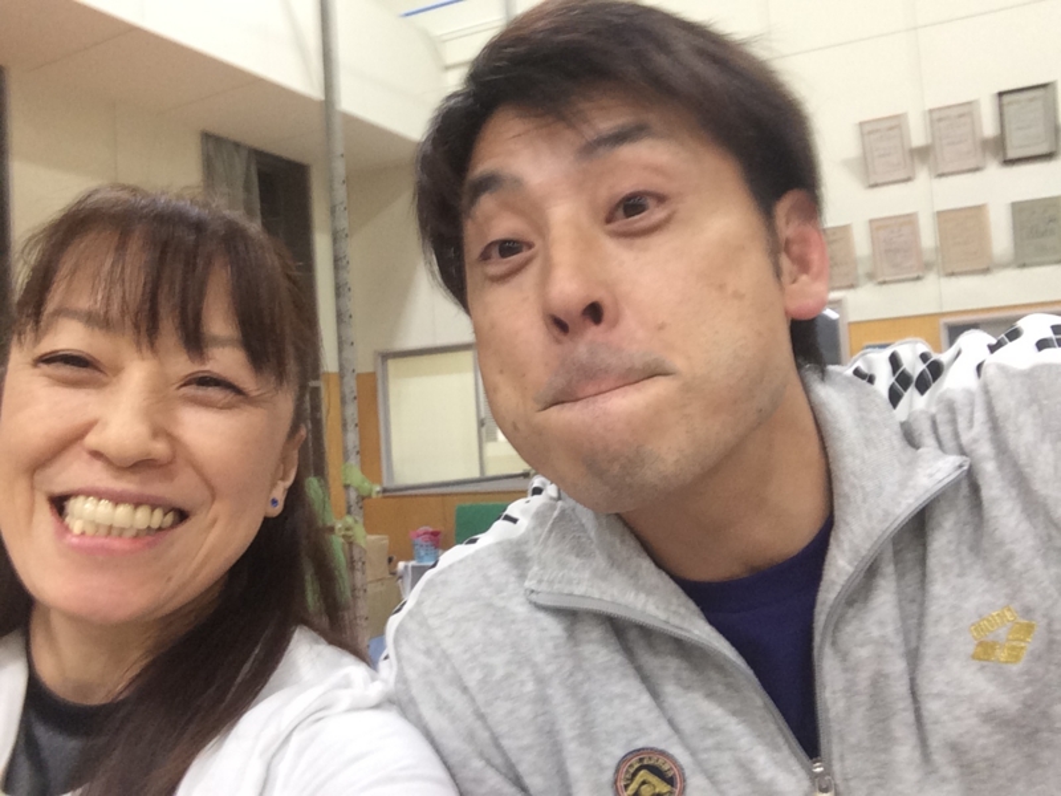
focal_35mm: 31
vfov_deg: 45.4
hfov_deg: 58.4
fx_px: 950
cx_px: 530
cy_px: 398
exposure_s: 1/30
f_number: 2.4
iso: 125
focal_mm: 2.15
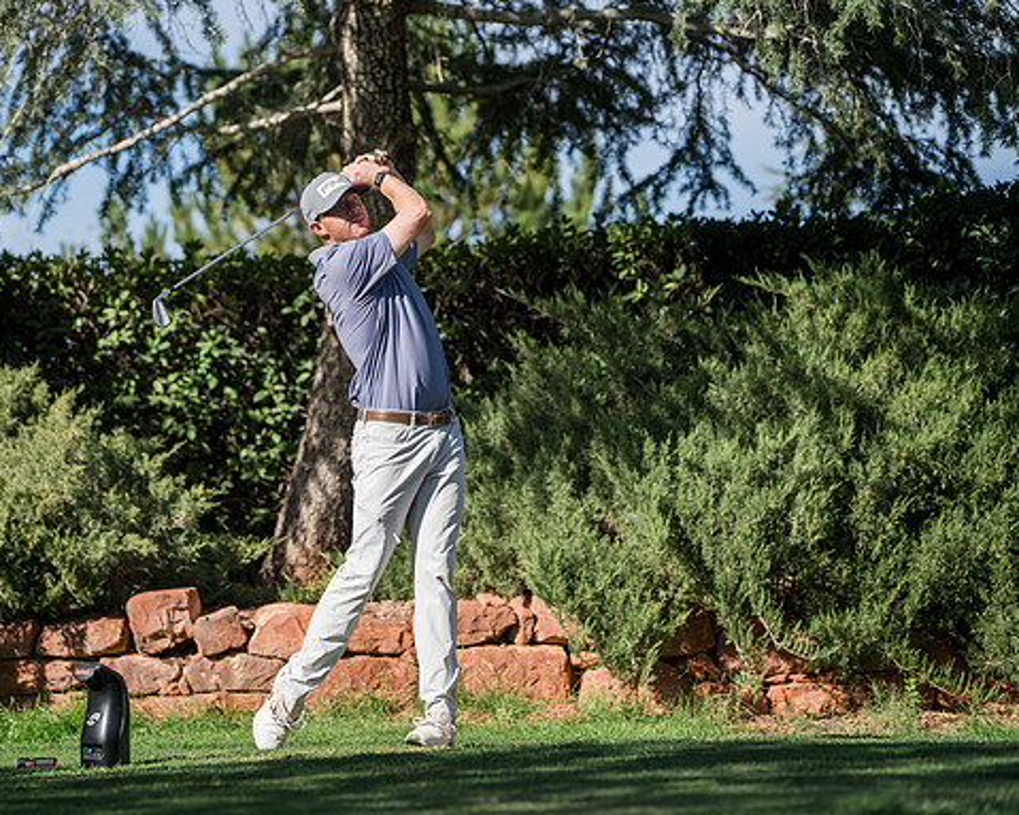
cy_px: 410
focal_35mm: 108
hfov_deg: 17.8
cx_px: 406
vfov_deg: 14.3
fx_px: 3256
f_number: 2.8
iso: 320
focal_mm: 95
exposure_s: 1/4000
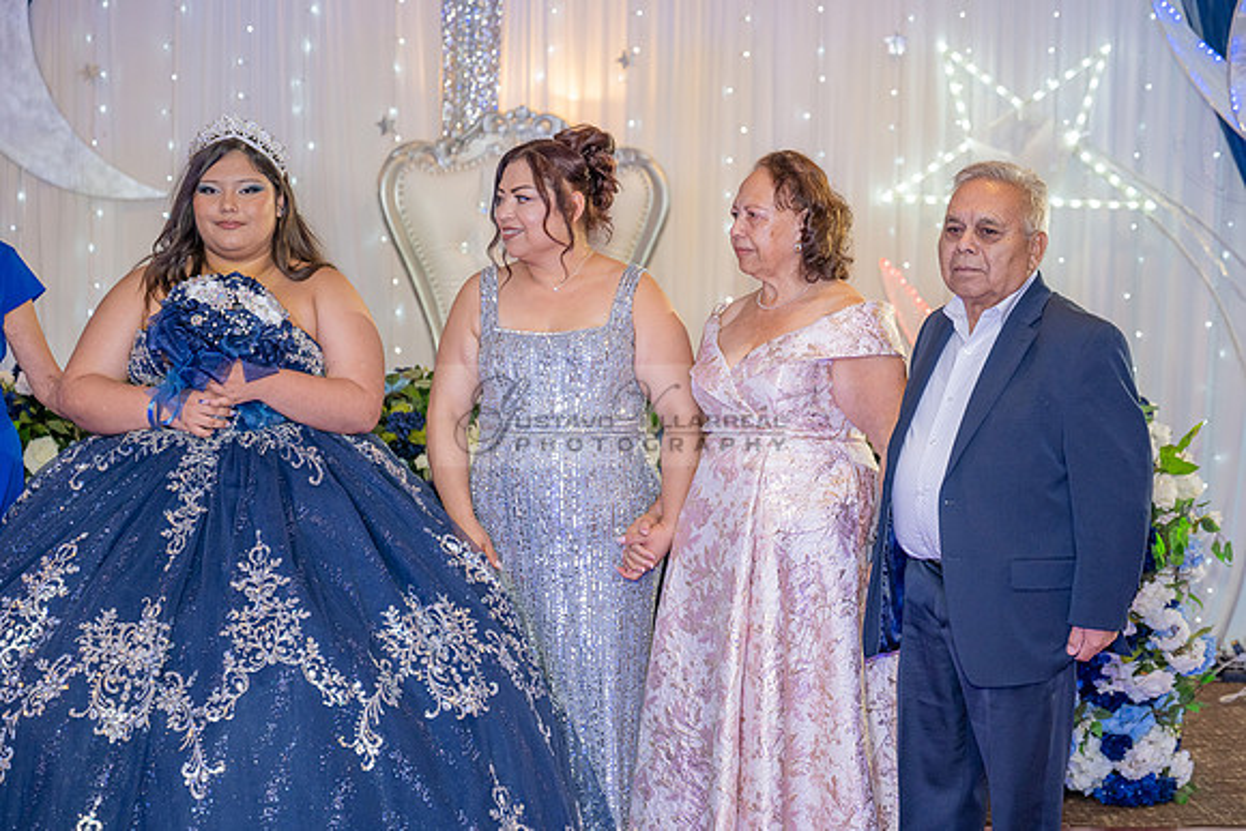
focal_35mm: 79
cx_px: 707
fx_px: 2748
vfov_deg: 17.2
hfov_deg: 25.5
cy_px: 471
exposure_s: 1/200
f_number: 2.8
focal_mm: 70
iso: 1000
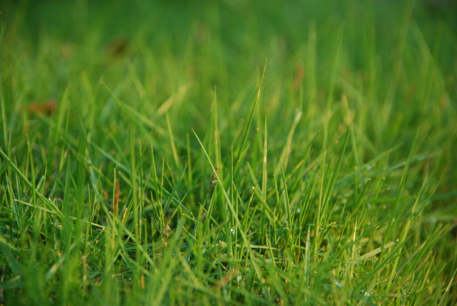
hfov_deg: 10.1
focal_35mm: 202
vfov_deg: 6.8
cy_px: 153
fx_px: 2573
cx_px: 228
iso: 320
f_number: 5.6
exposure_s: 1/125
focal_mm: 135
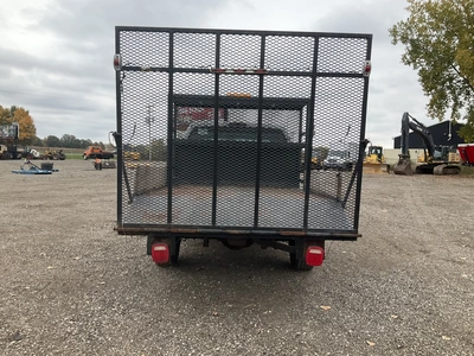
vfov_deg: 48.2
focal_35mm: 29
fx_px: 397
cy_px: 178
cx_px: 237
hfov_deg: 61.7
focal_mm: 3
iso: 25
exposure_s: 1/599
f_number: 1.8
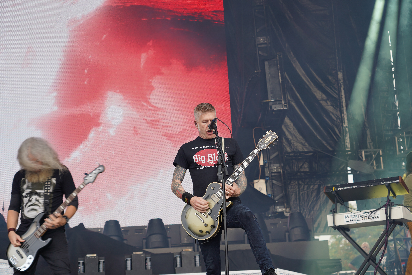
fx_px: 744
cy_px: 138
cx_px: 206
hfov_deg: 31.0
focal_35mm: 65
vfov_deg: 20.9
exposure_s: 1/125
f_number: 5
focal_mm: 65
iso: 100
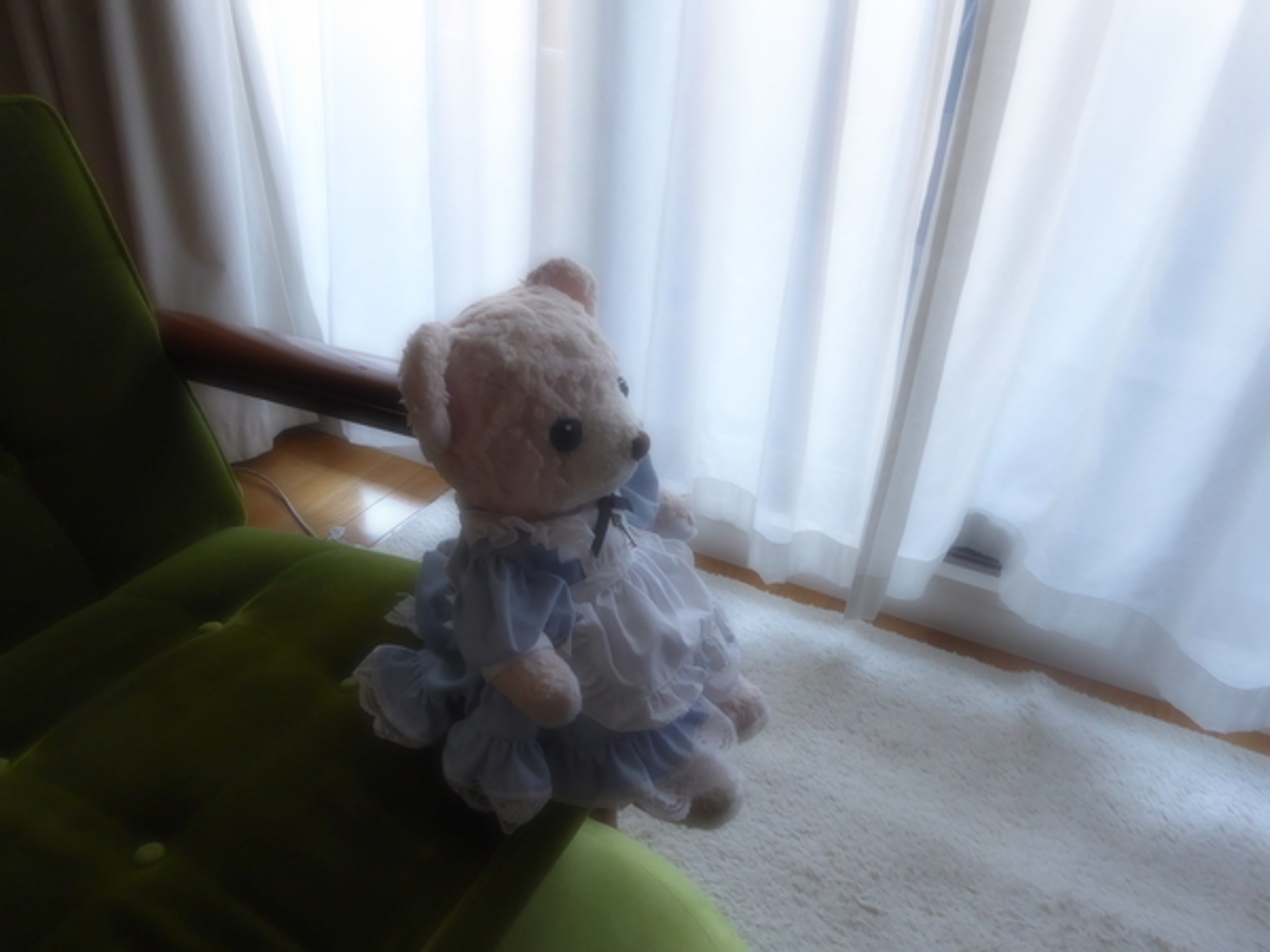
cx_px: 635
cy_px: 476
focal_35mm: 24
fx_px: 881
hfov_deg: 71.6
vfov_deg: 56.8
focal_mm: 4.3
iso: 400
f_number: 3.3
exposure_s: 1/15
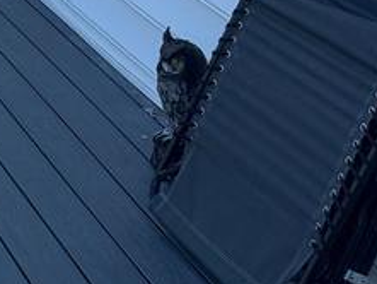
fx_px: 1210
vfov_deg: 12.7
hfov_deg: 14.6
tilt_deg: -14.0
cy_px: -133
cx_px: -380
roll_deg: -1.2
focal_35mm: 111
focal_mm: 6.76
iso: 80
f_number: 1.78
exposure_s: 1/2959
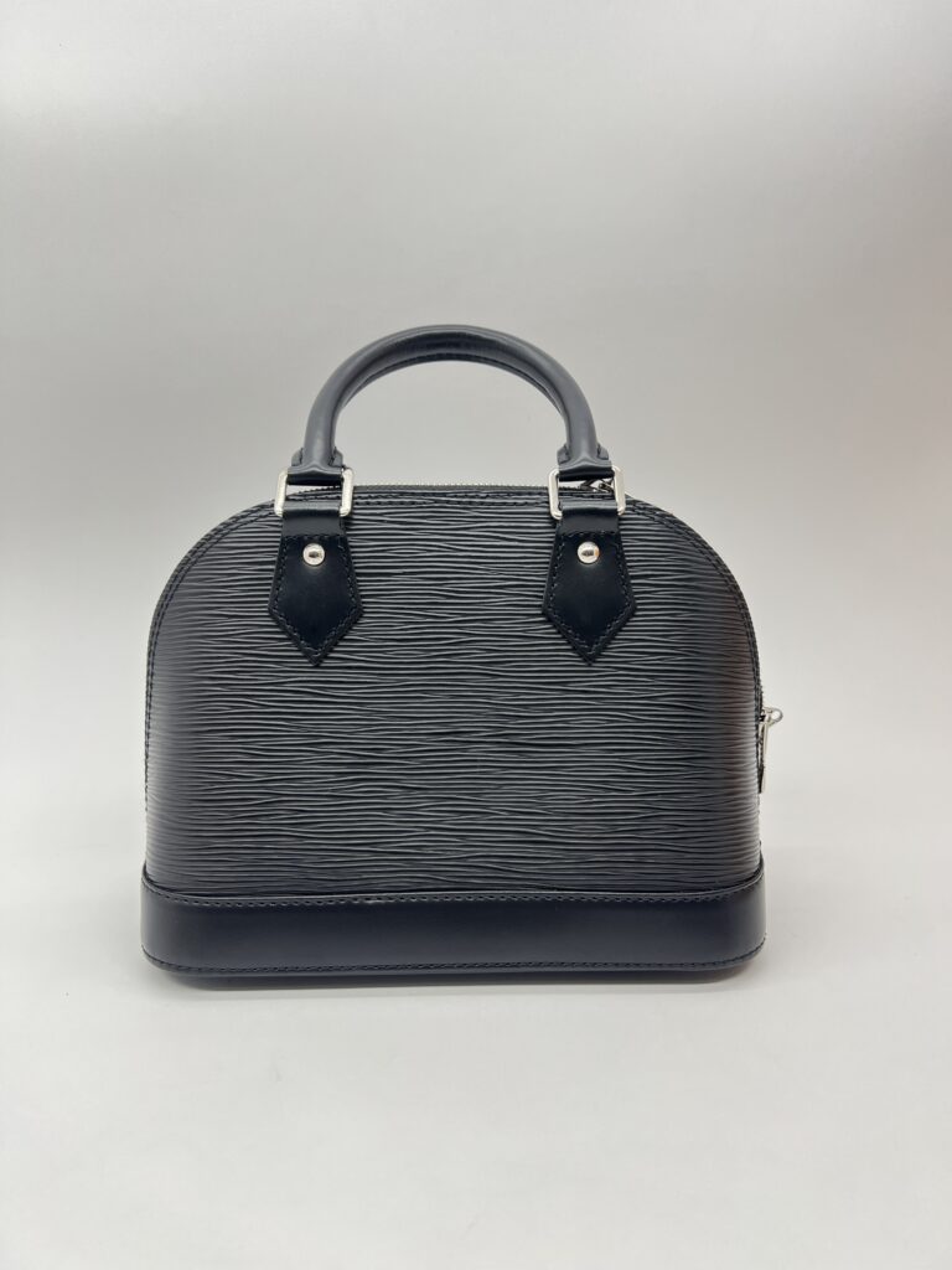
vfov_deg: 67.3
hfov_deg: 53.1
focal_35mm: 26
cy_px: 635
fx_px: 953
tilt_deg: -11.7
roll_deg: +0.0
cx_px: 476
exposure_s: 1/100
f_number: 1.5
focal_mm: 5.7
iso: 40
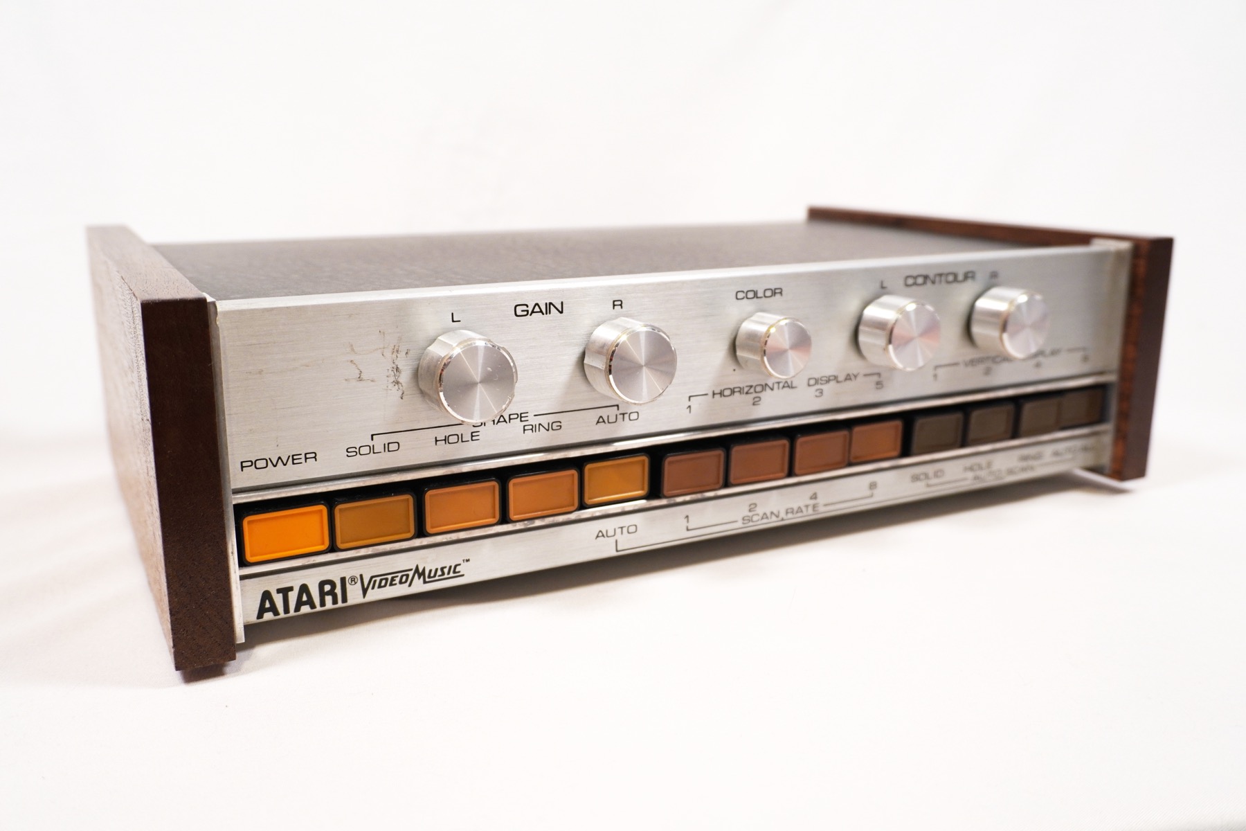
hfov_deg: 59.5
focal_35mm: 32
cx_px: 623
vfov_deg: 41.7
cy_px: 416
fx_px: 1090
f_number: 4
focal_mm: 21
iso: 250
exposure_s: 1/40
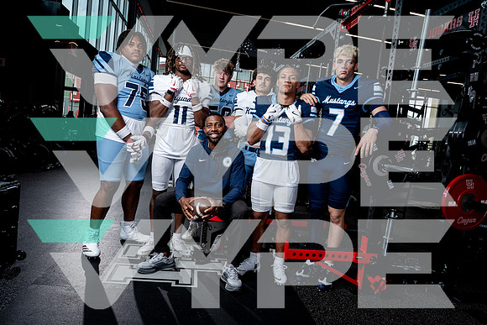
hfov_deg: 71.5
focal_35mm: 25
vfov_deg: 51.3
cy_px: 162
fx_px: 338
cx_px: 244
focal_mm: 25
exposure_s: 1/250
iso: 640
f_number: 8
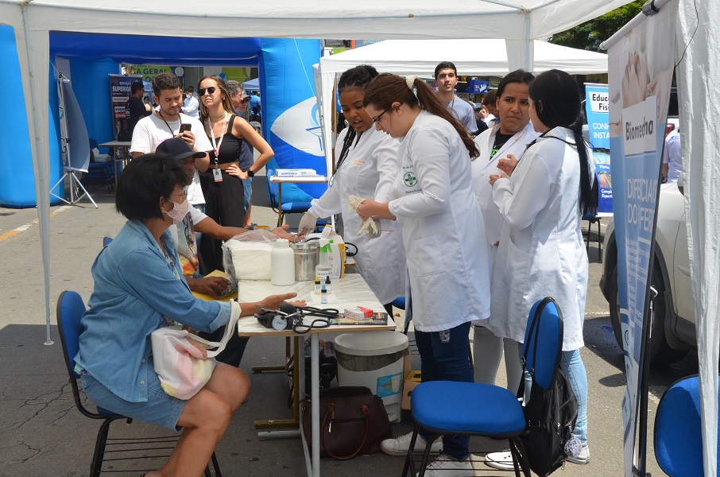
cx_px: 360
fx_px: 838
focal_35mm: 42
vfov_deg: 31.8
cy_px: 238
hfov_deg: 46.5
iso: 800
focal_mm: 28
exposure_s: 1/640
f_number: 13
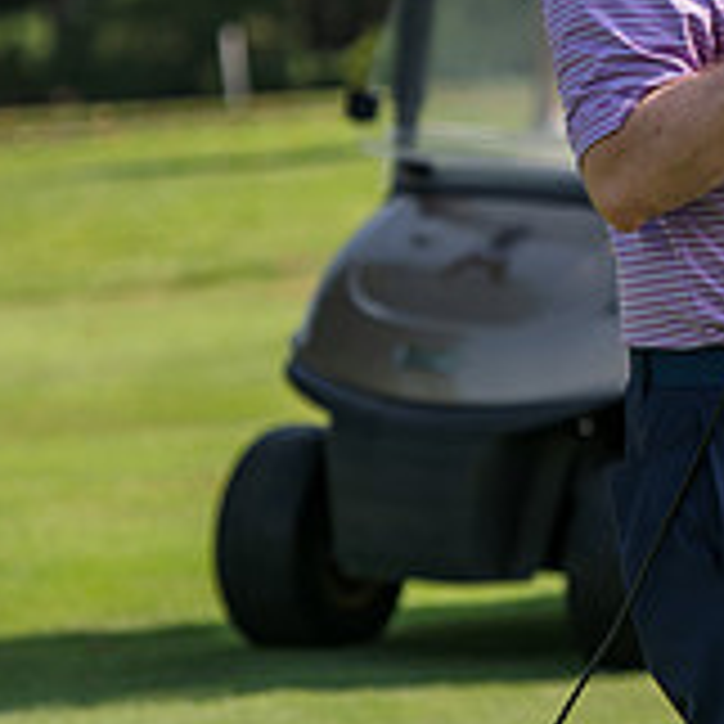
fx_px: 9796
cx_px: 958
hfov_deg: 4.2
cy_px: 20
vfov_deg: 4.2
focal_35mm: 414
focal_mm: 135
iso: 80
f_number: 3.5
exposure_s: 1/500
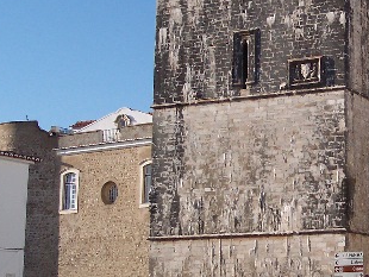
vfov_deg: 15.1
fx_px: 1045
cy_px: 84
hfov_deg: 19.5
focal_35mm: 98
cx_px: 363
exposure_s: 1/700
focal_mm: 8
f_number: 4.8
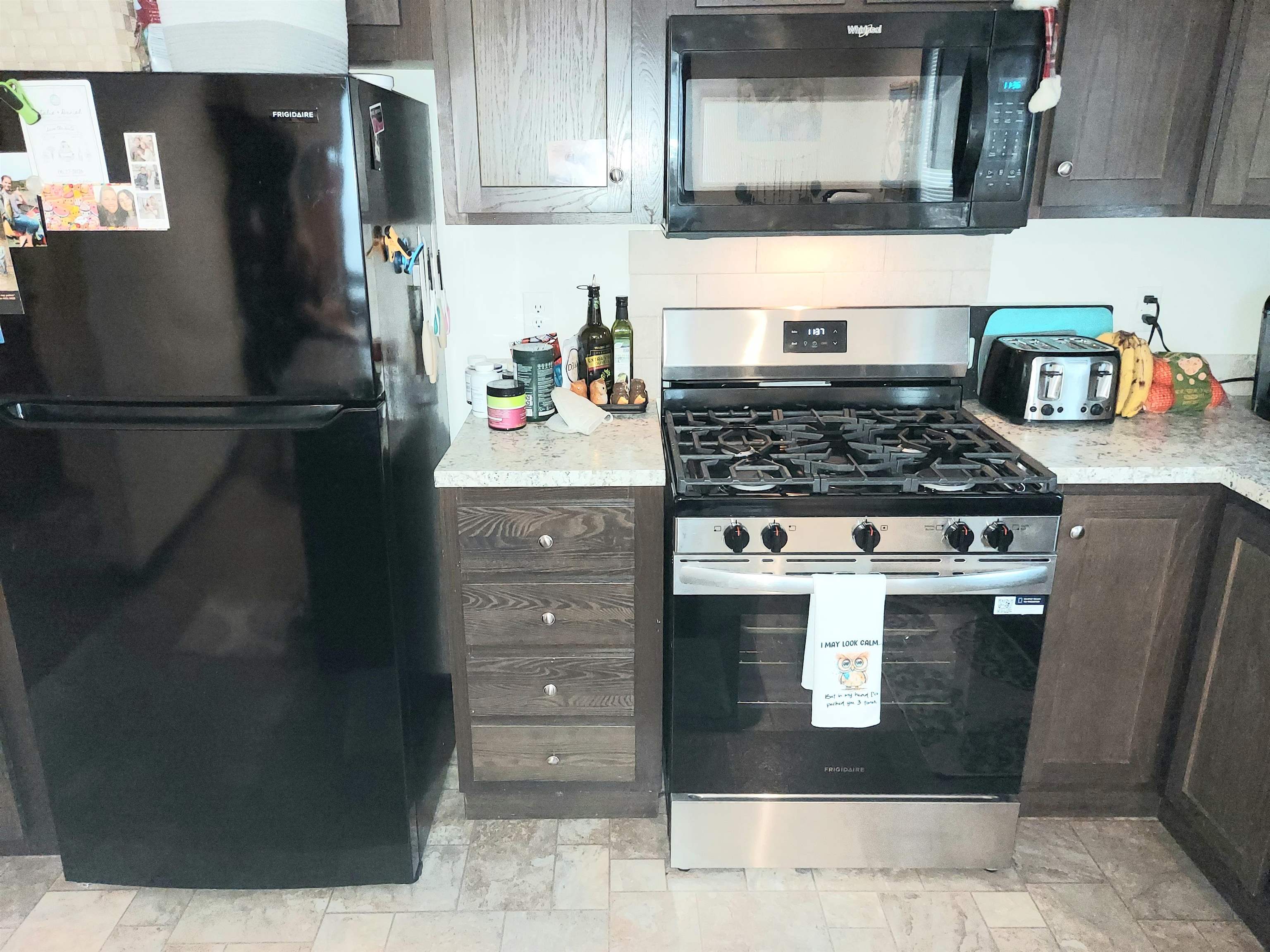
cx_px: 635
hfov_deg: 69.4
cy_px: 476
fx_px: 917
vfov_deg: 54.9
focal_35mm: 25
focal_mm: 4.6
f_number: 2
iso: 640
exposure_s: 1/24
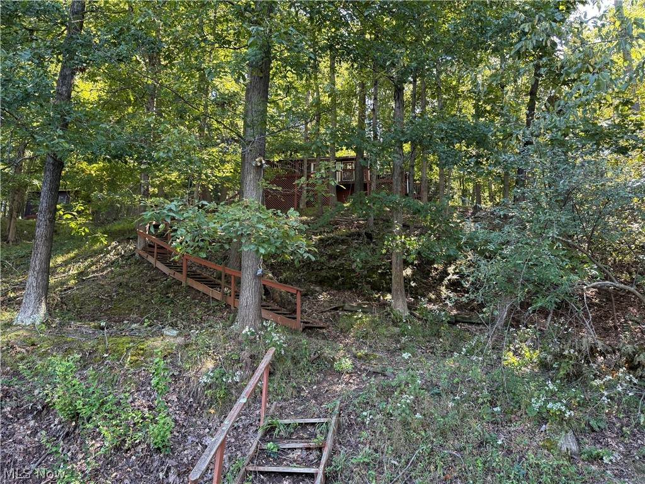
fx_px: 447
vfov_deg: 56.8
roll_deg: -0.9
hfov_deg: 71.6
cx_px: 322
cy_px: 242
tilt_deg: +16.9
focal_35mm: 24
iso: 125
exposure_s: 1/121
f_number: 1.78
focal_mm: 6.76
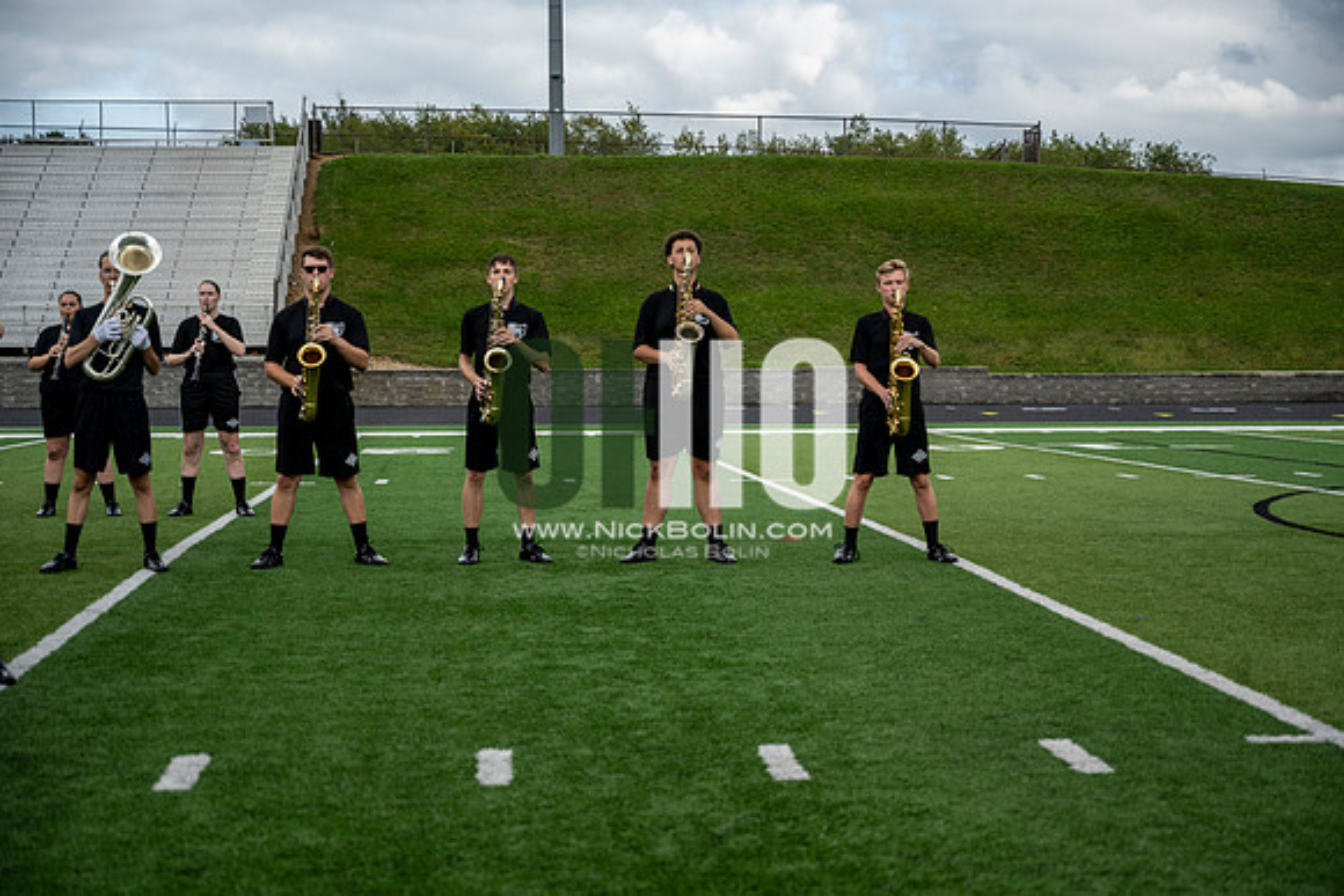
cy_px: 448
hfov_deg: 31.9
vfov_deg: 21.6
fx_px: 2352
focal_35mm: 63
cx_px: 672
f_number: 4
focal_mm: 63
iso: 250
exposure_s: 1/800
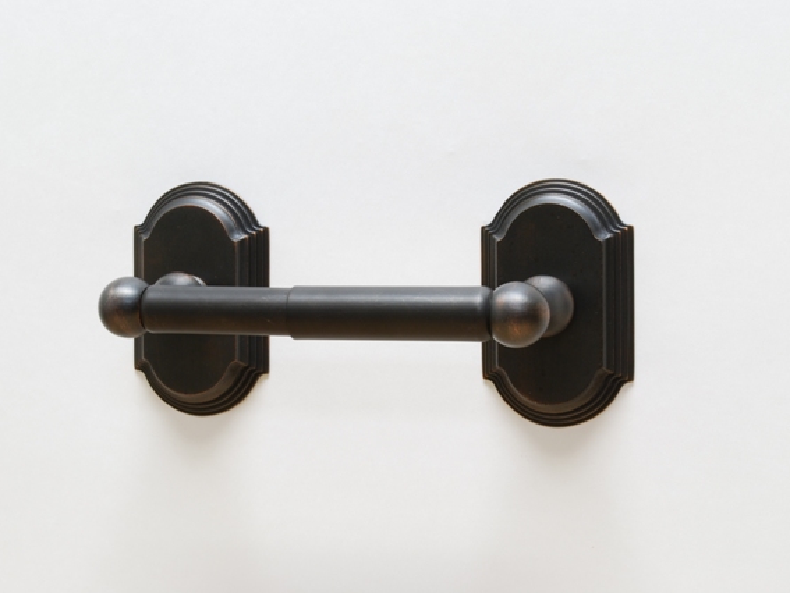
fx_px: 2045
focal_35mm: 90
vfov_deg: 16.5
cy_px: 296
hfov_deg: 21.9
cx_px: 404
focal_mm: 55
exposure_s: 2.5
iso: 100
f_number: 18
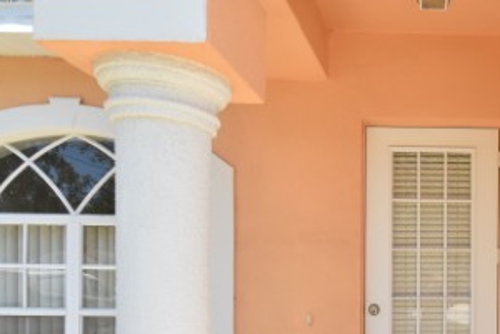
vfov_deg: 35.3
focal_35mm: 36
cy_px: 281
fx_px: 500
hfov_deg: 47.3
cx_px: 458
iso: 800
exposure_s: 1/3000
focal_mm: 10
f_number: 3.5
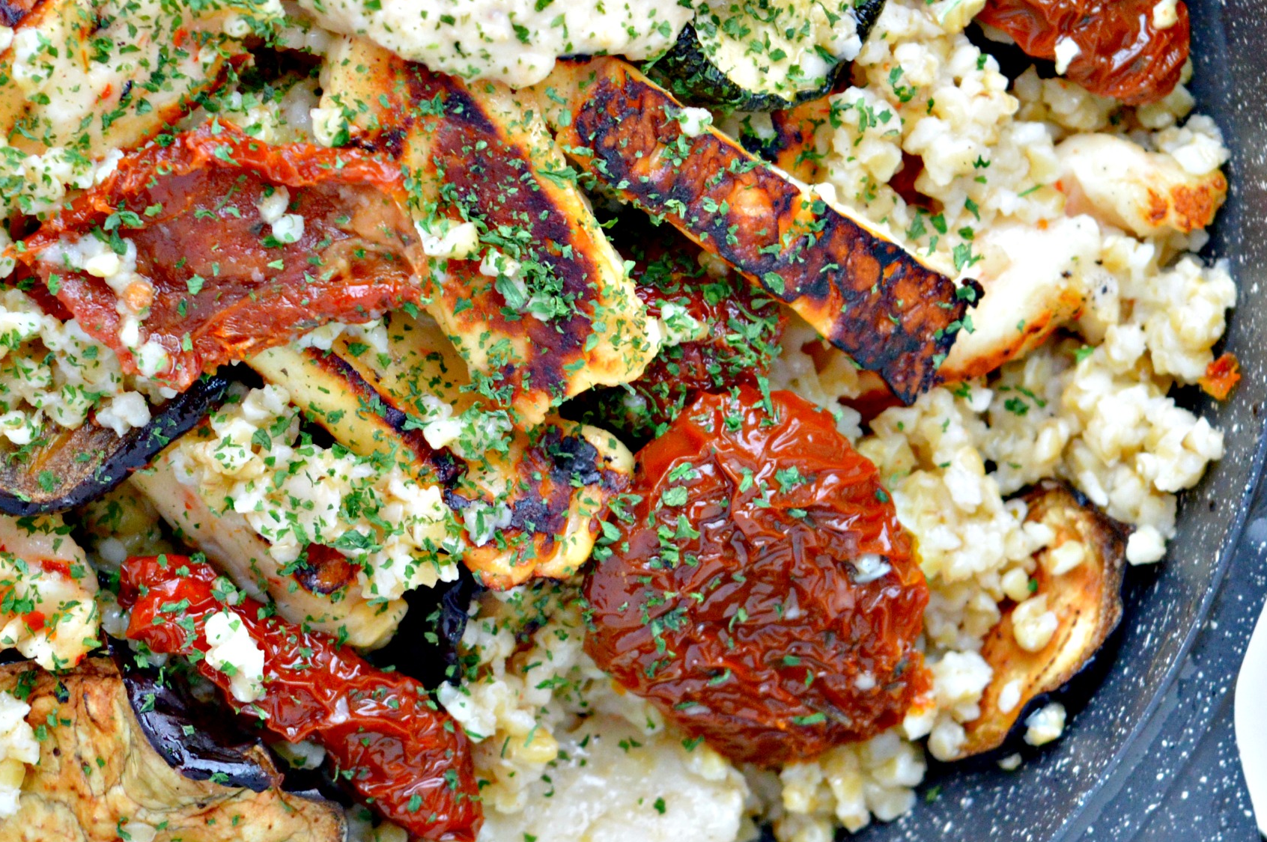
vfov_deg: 8.5
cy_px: 318
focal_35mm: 162
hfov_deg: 12.7
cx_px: 664
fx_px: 5696
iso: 800
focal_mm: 55
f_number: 5.6
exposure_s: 1/15
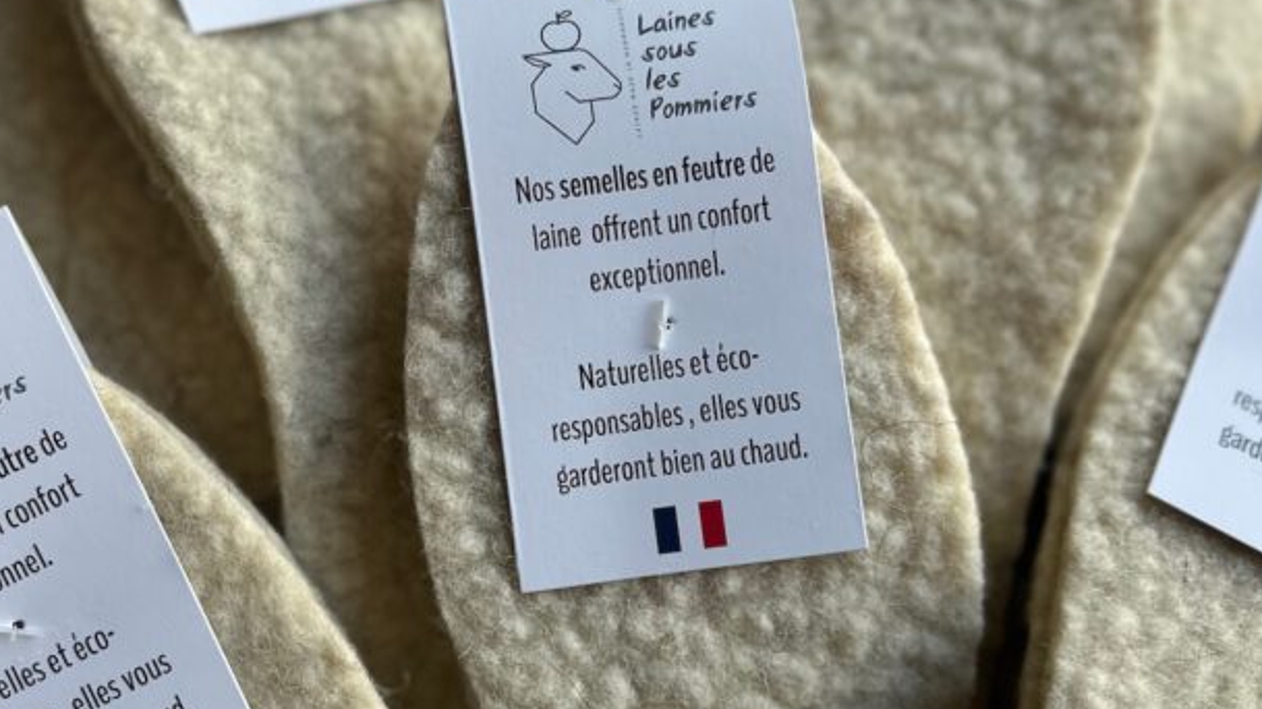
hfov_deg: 46.0
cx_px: 475
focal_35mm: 44
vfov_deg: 27.1
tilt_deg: -67.6
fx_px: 1472
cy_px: 367
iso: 80
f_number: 1.78
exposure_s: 1/301
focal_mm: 6.86
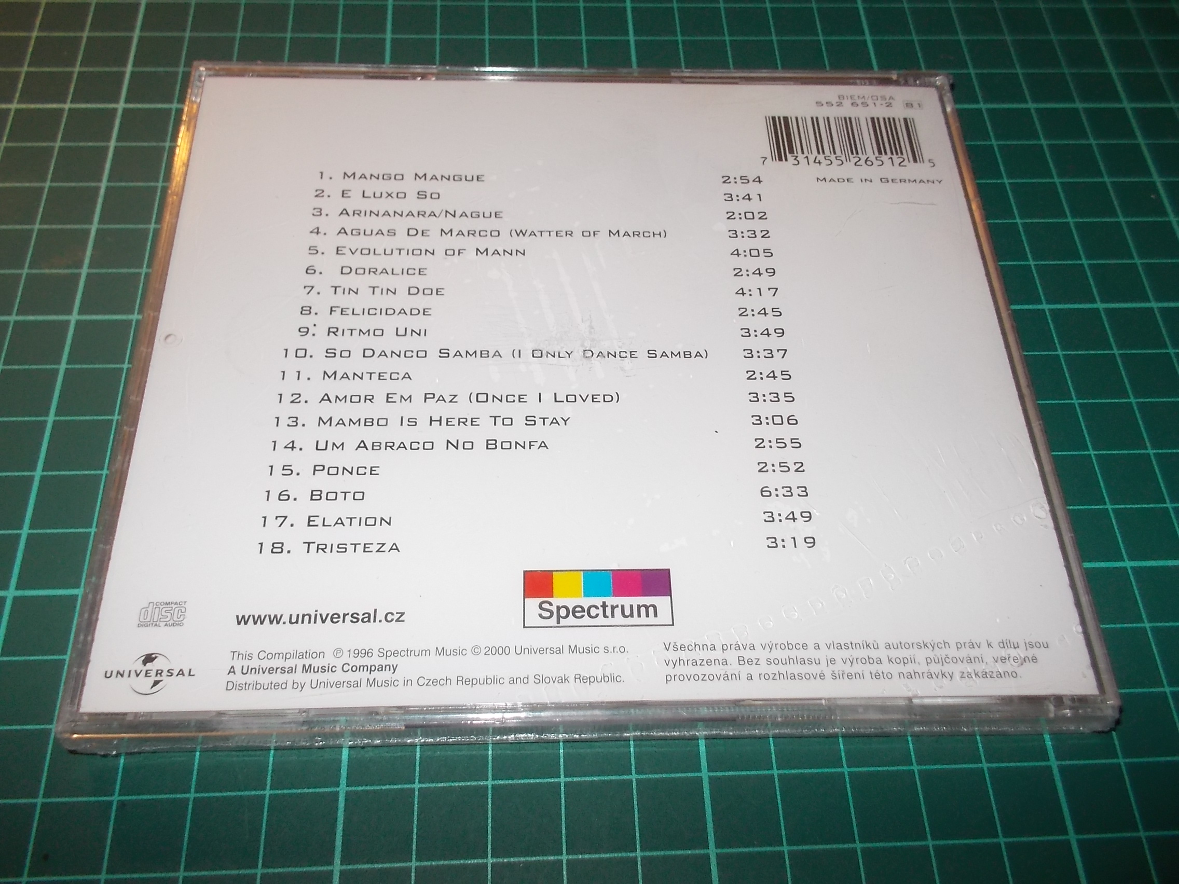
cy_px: 442
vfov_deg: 48.2
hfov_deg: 61.7
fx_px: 988
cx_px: 590
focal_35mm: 29
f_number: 3.3
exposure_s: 1/30
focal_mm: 4.1
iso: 200
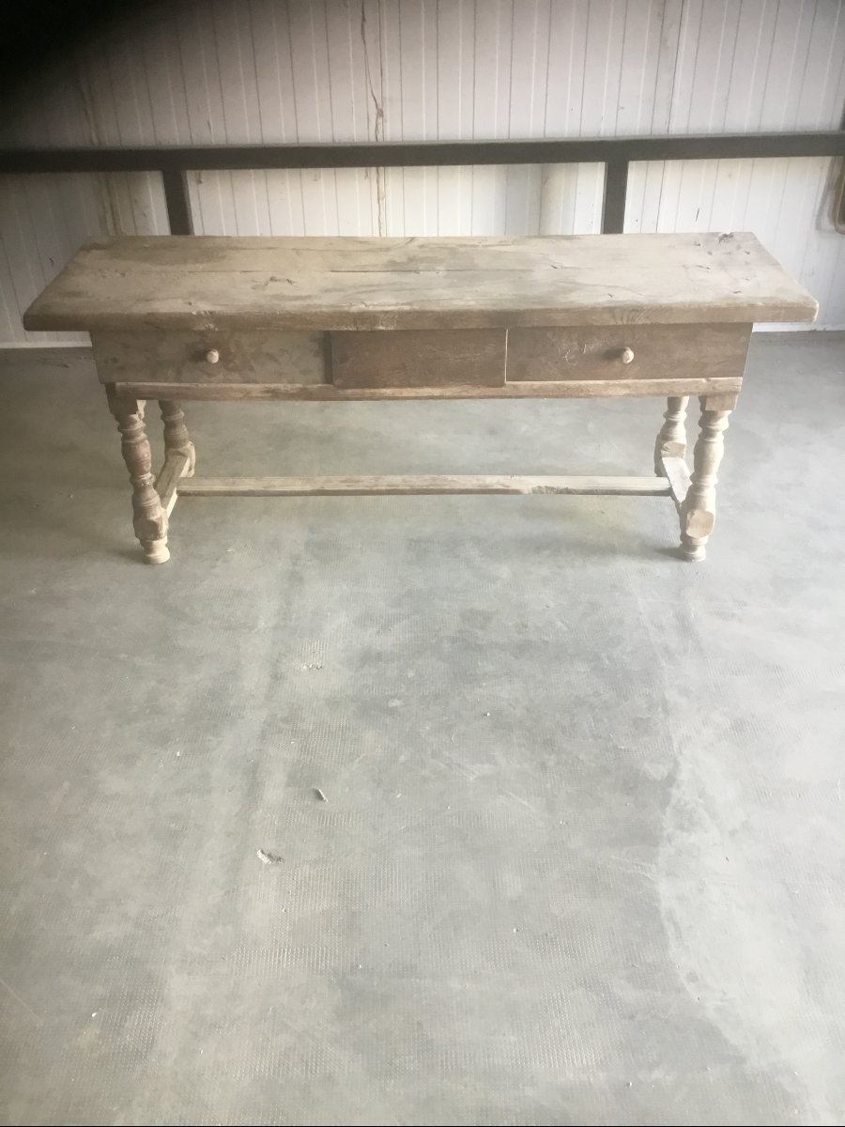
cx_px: 422
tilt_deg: -33.0
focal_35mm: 31
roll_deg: +0.3
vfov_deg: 58.4
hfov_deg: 45.4
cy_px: 564
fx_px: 1009
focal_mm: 3.3
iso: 100
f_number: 2.4
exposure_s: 1/33
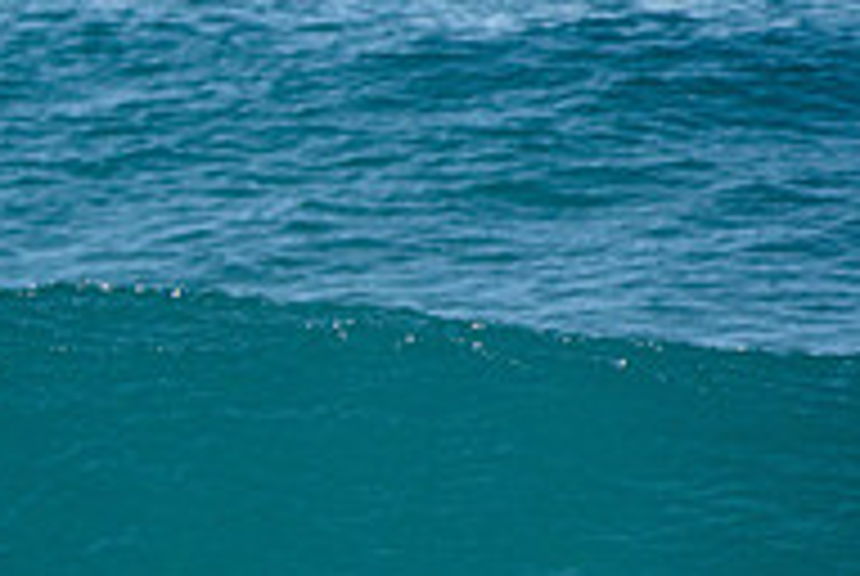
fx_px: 44334
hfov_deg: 1.1
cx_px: -668
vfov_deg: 0.7
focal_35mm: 1853
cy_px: 577
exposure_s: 1/2000
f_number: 5.6
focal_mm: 500
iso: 250
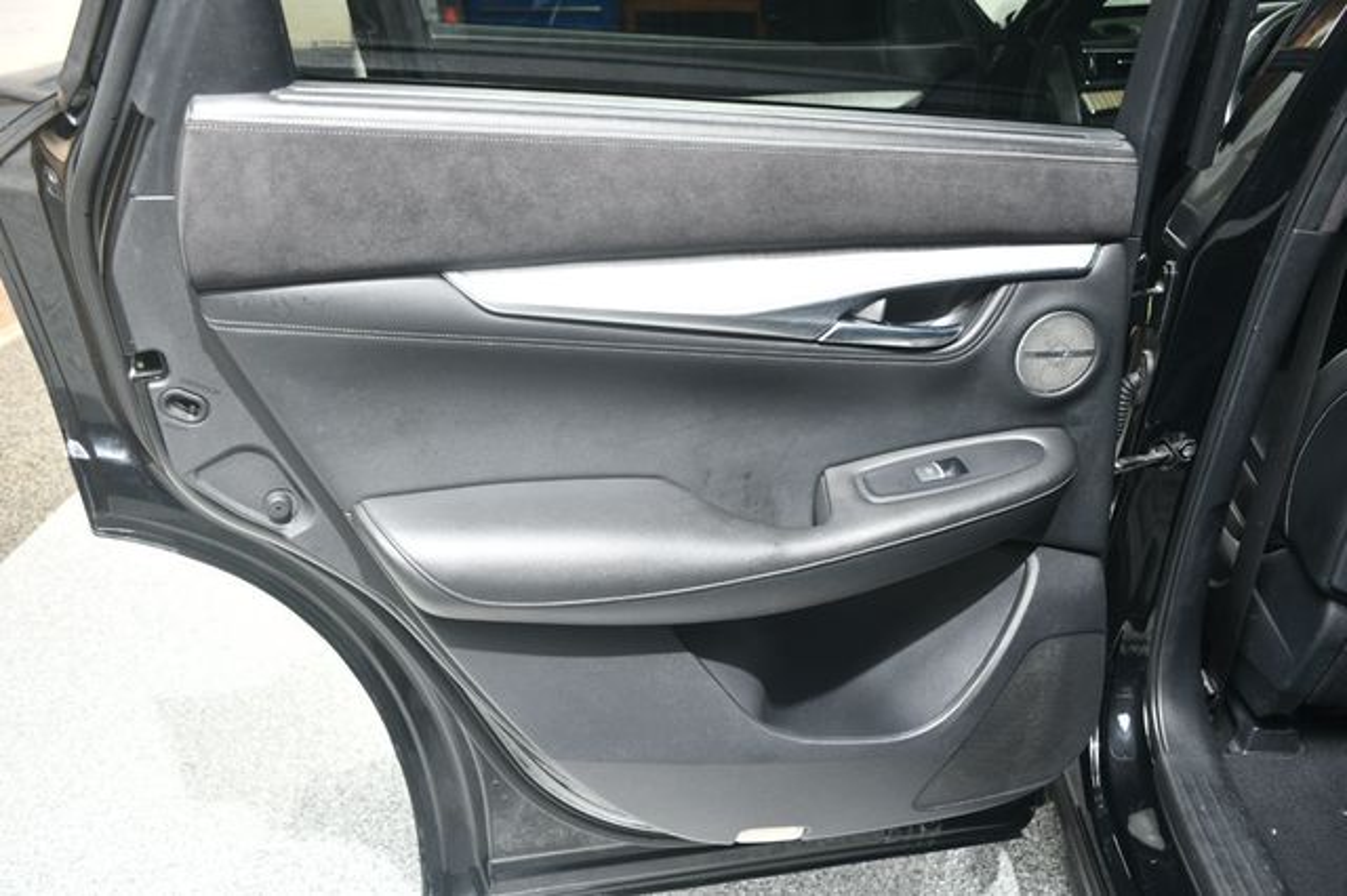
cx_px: 674
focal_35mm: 33
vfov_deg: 39.9
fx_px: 1234
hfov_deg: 57.2
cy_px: 448
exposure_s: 1/160
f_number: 4
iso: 100
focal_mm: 22
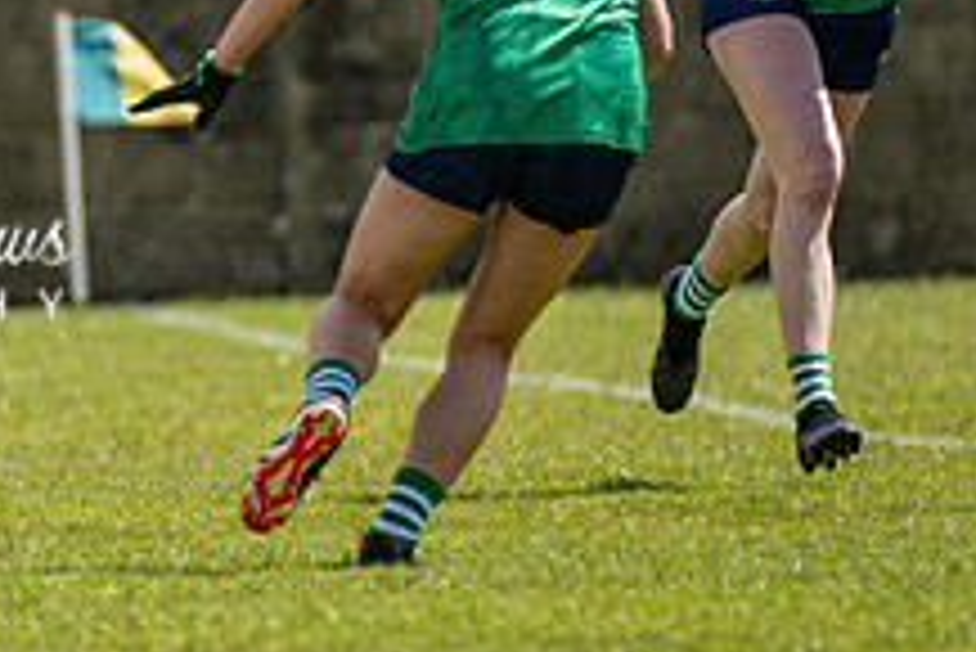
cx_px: -234
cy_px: 162
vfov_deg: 1.1
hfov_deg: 1.7
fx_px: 32581
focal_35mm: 1201
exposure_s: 1/6400
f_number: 2.8
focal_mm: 300
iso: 160
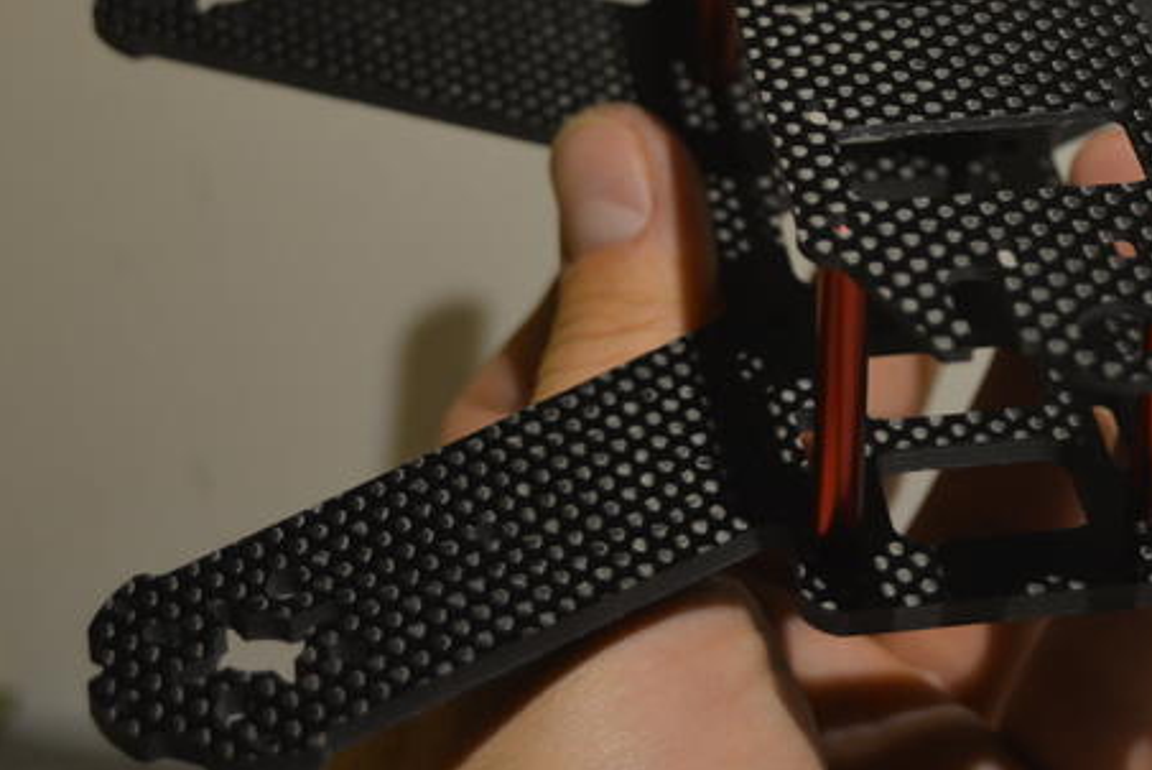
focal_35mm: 116
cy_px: 93
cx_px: 1063
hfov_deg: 17.3
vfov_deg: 11.7
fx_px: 3718
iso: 400
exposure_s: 1/80
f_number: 4.5
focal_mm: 35
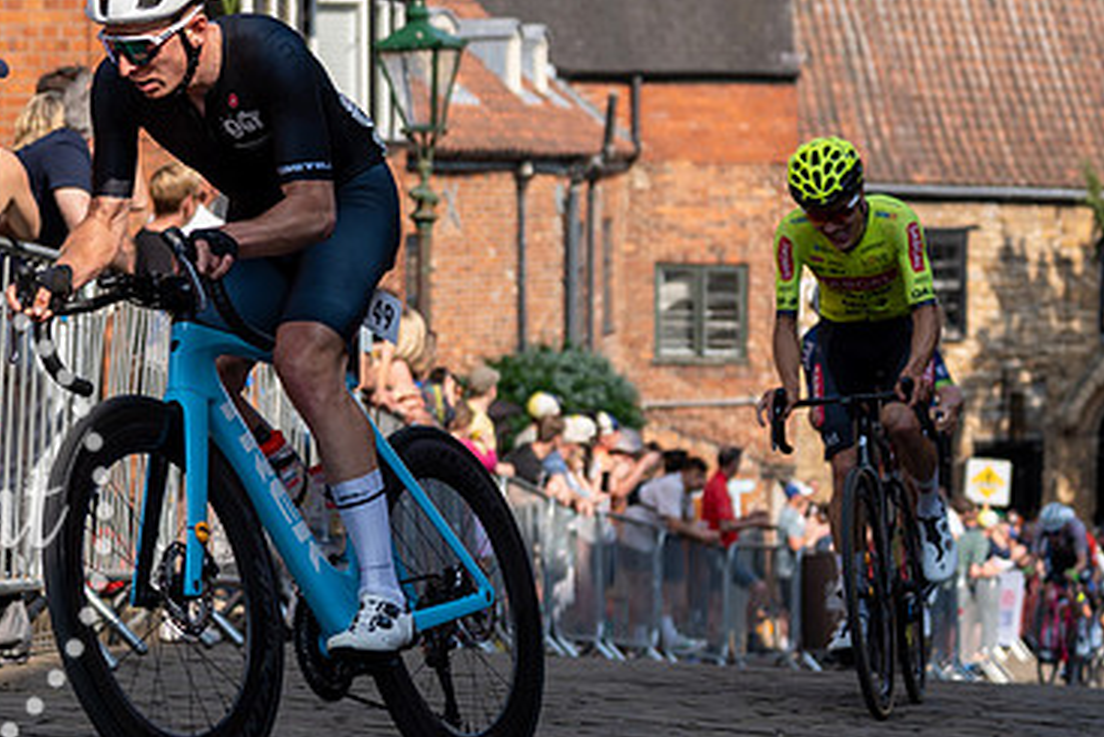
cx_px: 128
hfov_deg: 14.0
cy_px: 96
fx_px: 4448
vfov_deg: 9.4
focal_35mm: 145
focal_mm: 63
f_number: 2.8
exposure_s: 1/1250
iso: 100
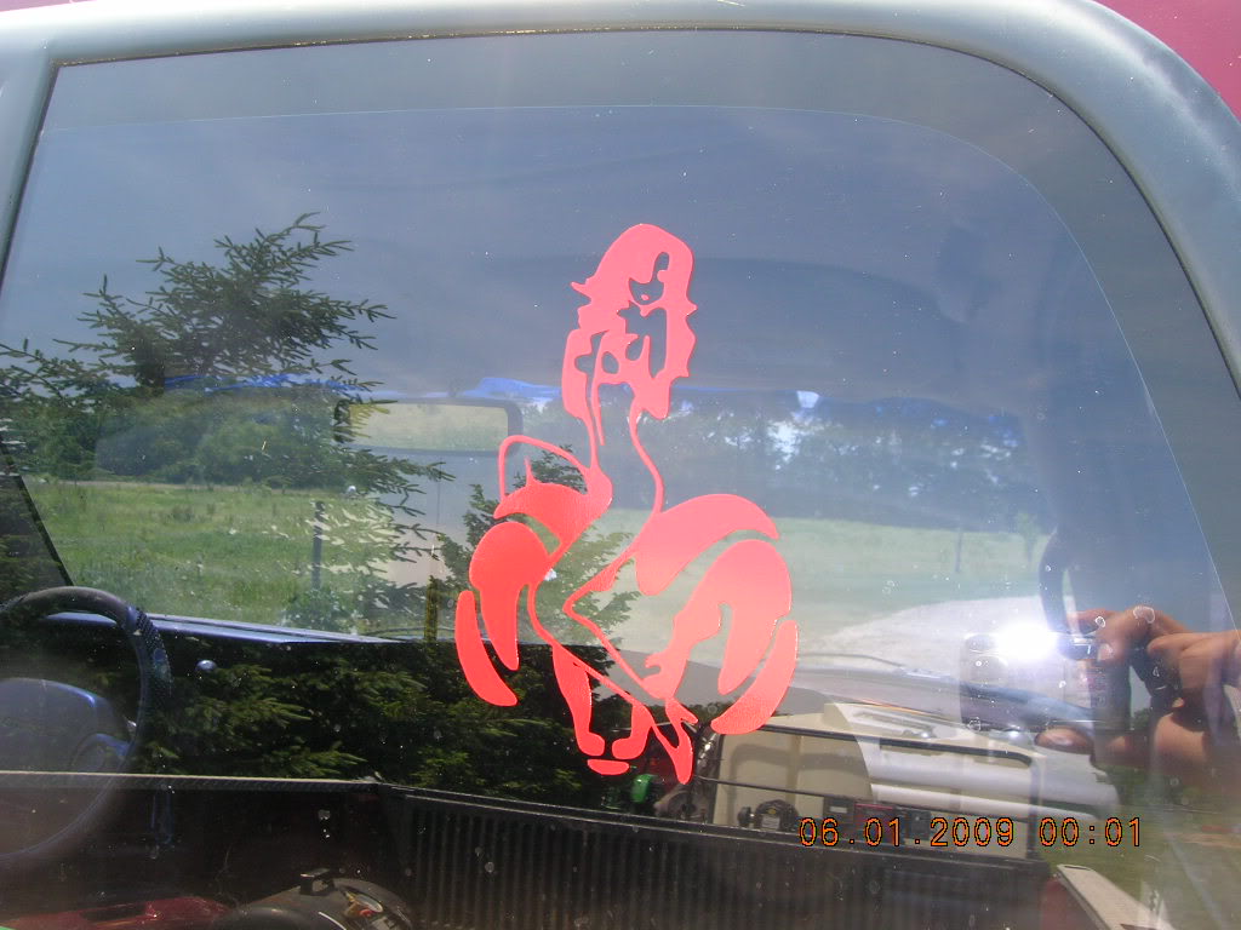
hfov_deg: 54.0
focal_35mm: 34
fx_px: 1219
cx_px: 620
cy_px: 465
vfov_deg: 41.8
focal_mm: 5.7
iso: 50
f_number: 4.9
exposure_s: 1/45.4
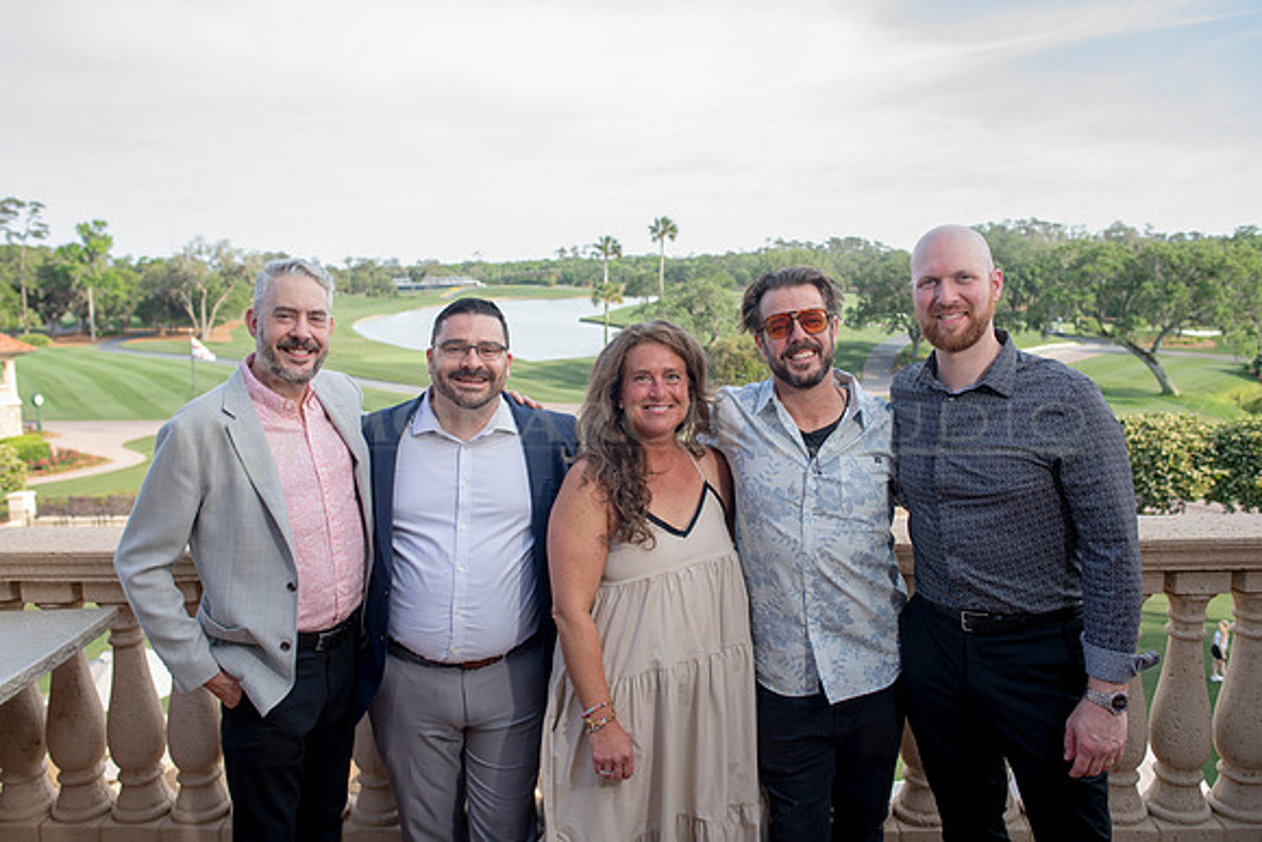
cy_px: 421
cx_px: 631
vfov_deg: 46.4
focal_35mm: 28
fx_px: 982
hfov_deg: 65.5
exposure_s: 1/100
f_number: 4
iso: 80
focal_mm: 28
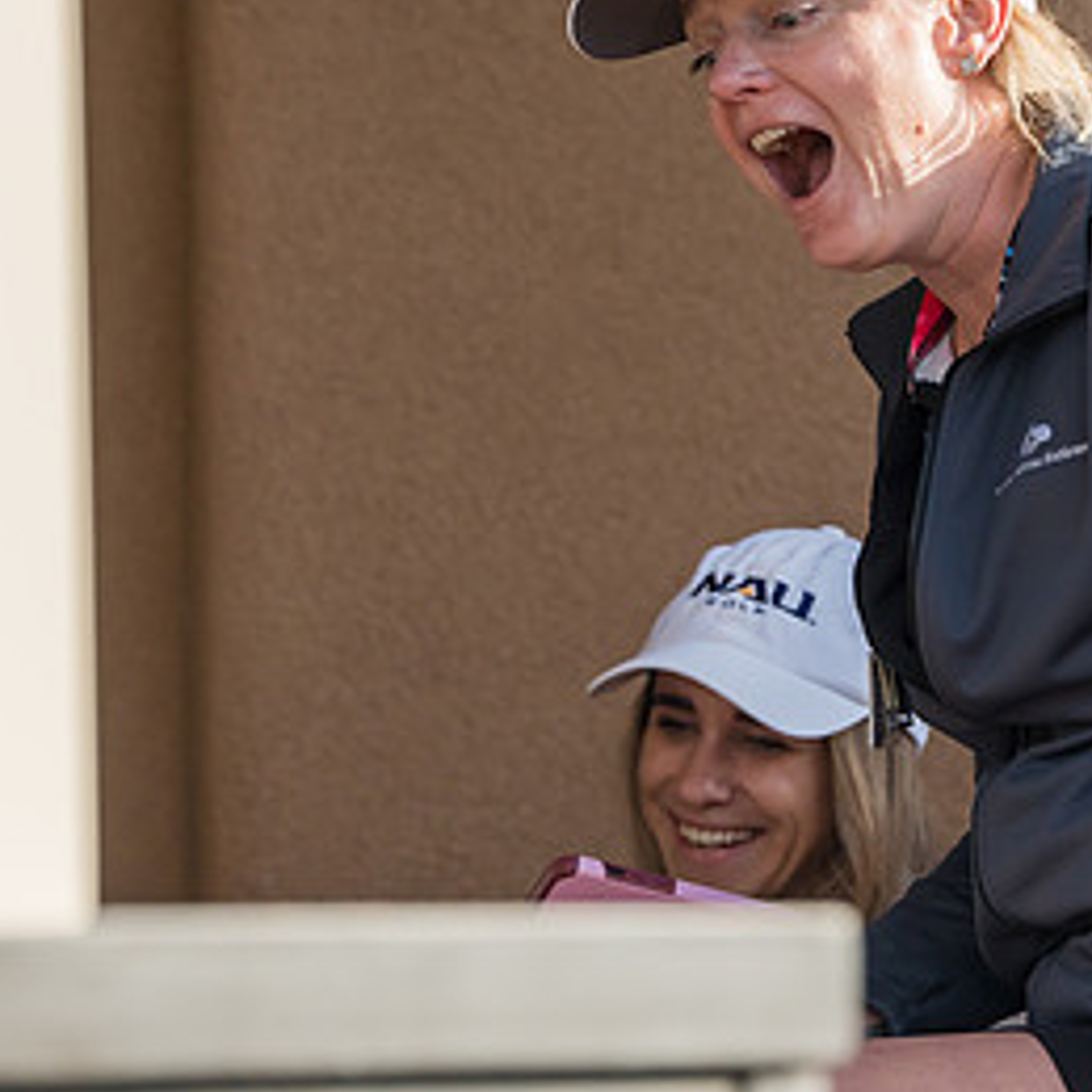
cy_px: 372
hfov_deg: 5.8
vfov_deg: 5.8
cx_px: 903
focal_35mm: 303
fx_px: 10814
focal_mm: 160
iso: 500
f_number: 4.5
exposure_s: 1/2000
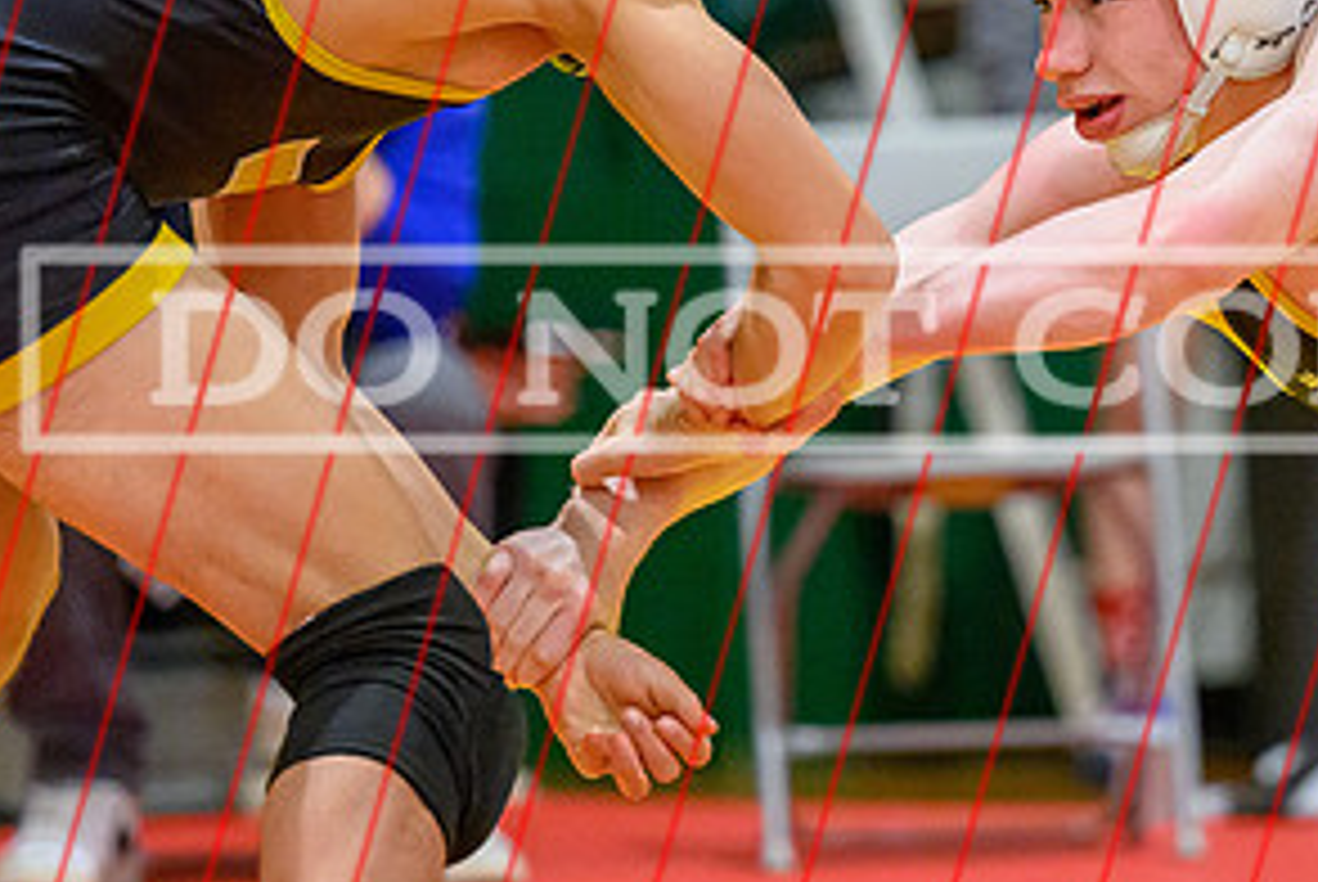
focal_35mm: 406
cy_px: 134
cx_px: 1137
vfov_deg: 3.4
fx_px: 14879
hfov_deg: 5.1
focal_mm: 160
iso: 10000
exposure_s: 1/800
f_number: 2.8
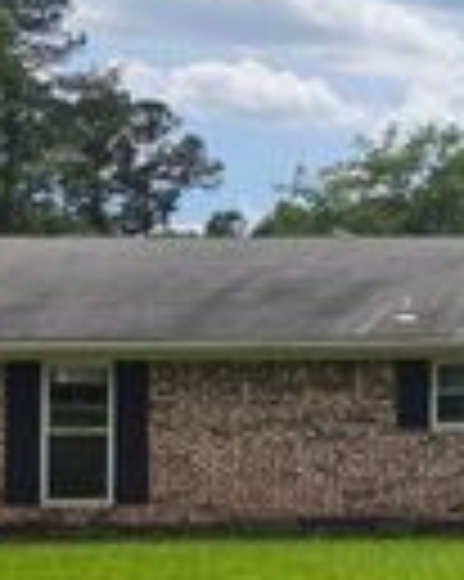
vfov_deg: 22.0
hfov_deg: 15.2
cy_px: 344
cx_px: 847
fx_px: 1495
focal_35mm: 87
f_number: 1.8
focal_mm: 5.4
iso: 80
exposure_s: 1/6839
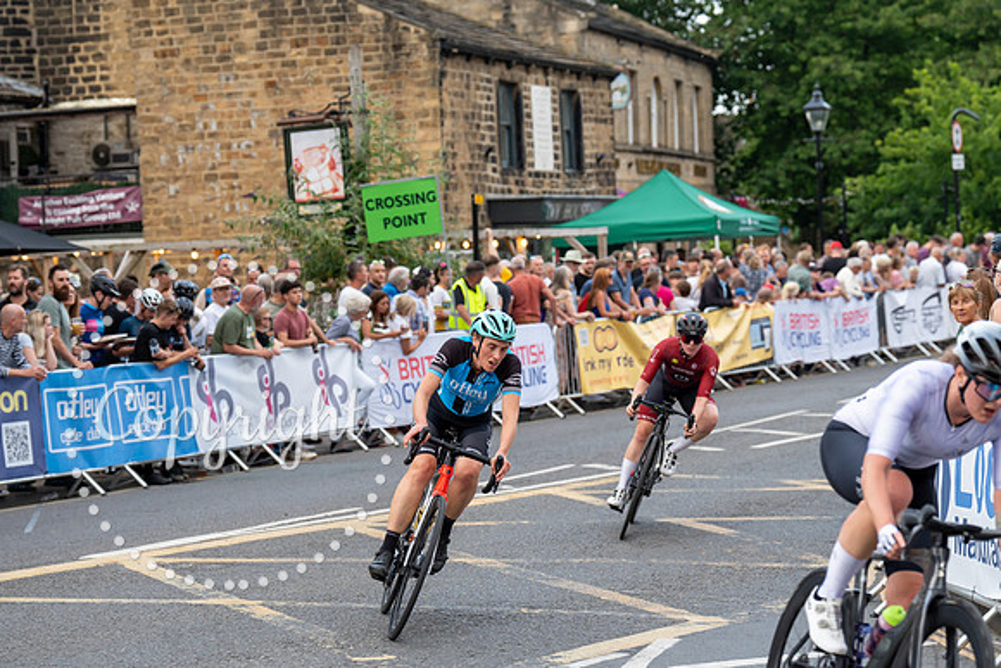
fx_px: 2642
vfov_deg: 14.4
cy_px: 334
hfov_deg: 21.5
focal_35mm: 95
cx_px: 500
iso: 800
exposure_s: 1/800
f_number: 4
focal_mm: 95
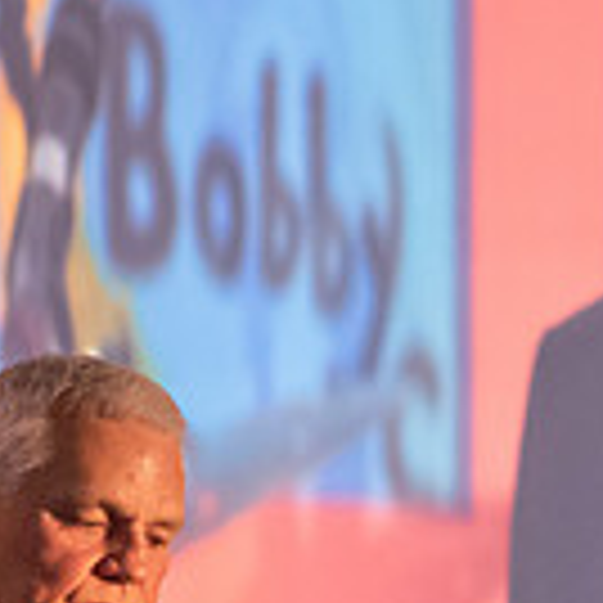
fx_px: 17836
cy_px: 569
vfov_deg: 1.9
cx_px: 315
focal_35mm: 905
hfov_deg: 1.9
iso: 3200
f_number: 5
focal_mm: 160
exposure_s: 1/60
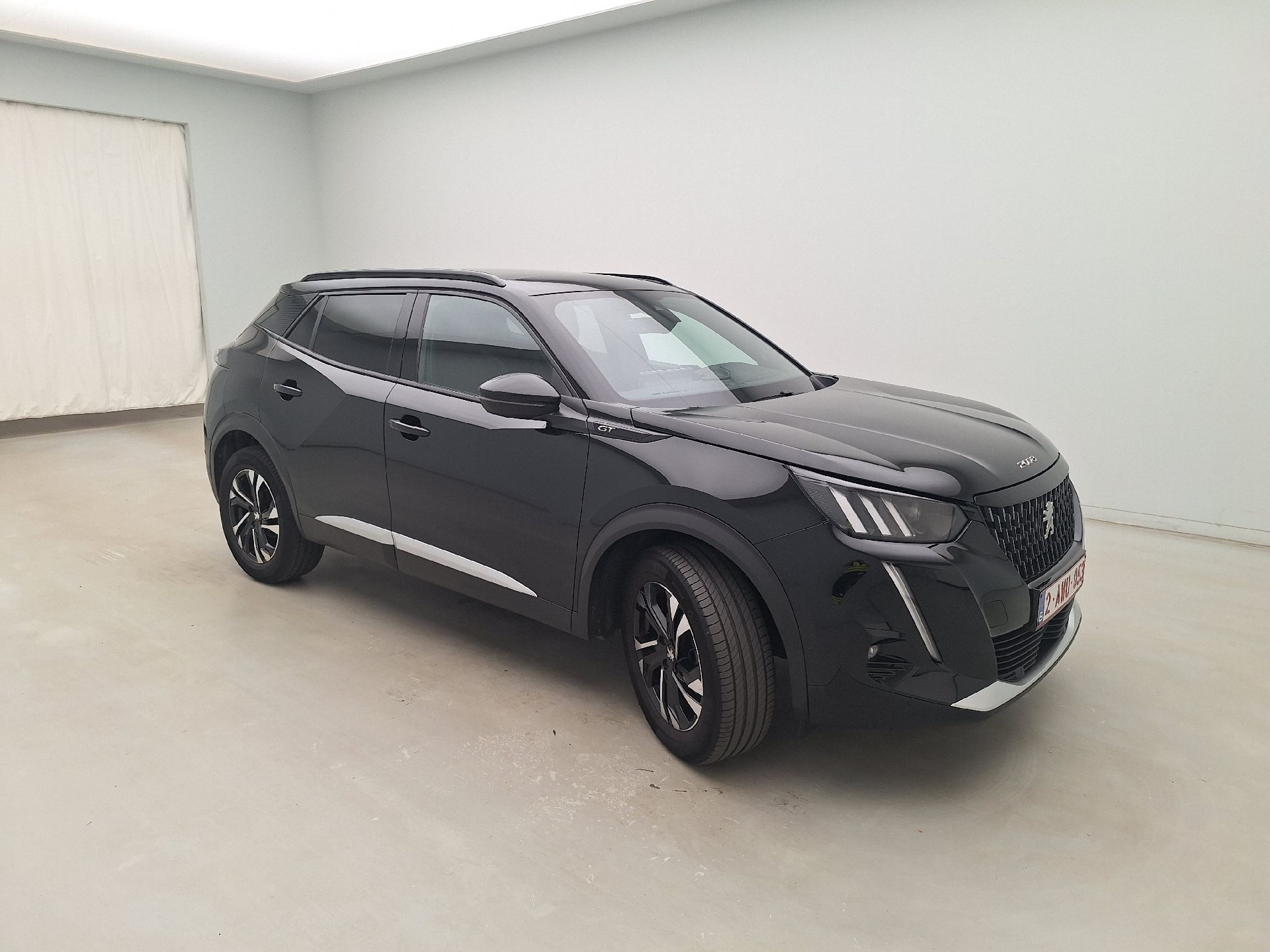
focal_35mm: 23
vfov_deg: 58.9
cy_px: 476
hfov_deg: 73.9
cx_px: 635
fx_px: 844
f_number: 1.8
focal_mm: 5.54
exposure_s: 1/103
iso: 40
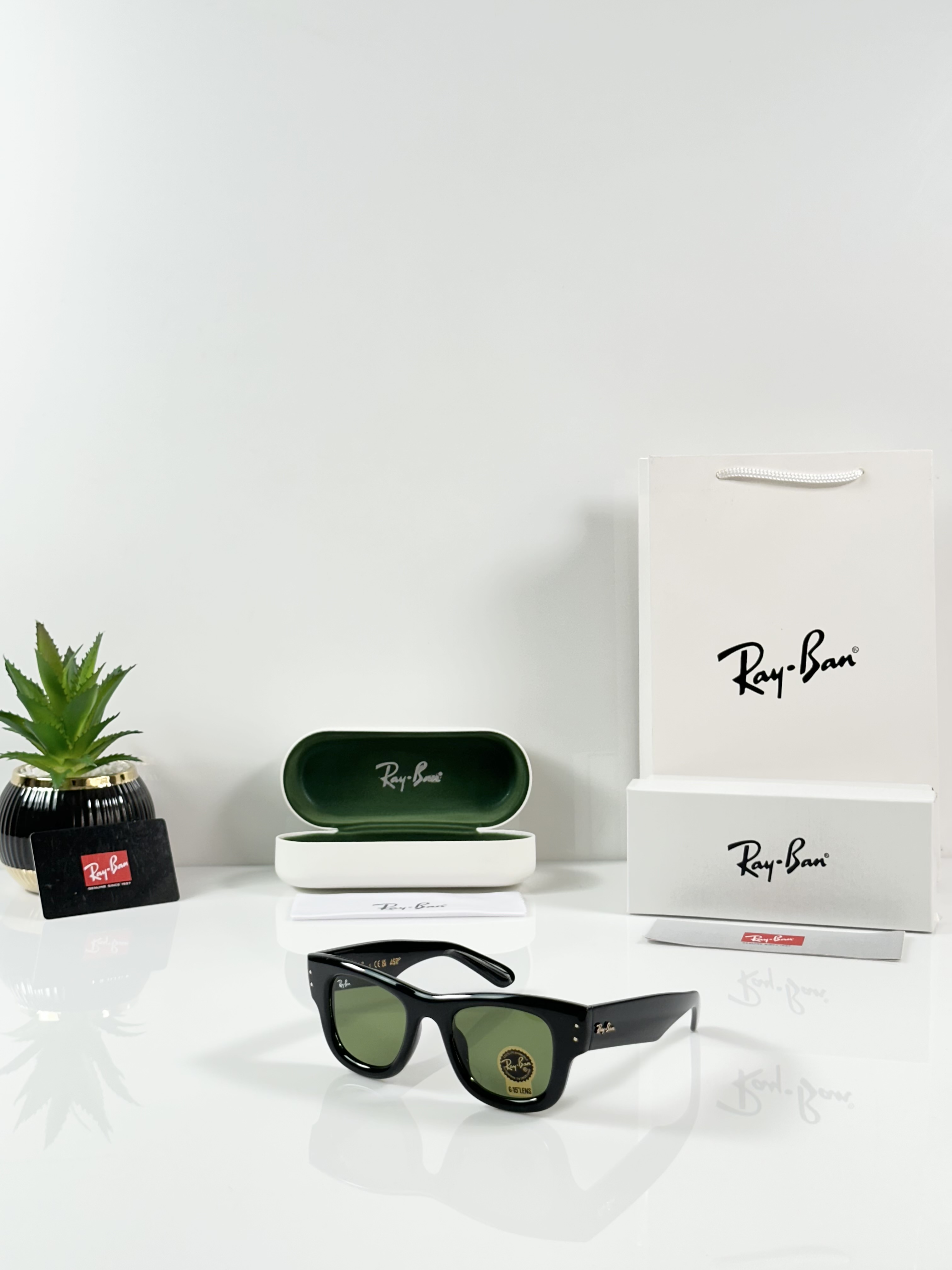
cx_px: 476
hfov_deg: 30.3
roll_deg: +0.1
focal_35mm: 48
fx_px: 1760
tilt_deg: -6.4
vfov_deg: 39.7
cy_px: 635
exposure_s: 1/100
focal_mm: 6.86
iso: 50
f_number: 1.78
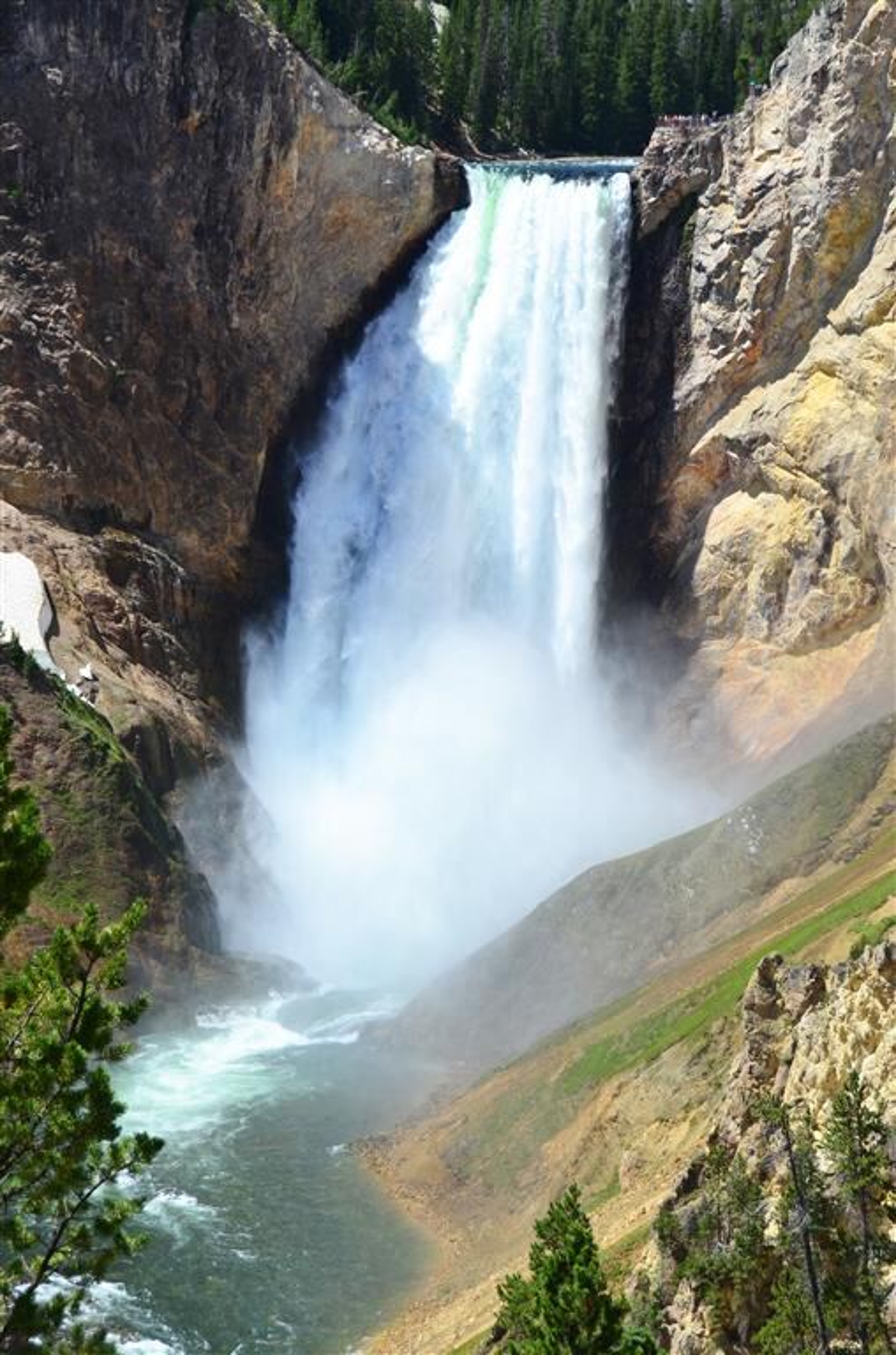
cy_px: 678
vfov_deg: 22.0
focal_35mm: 93
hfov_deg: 14.6
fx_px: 3491
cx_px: 448
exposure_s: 1/800
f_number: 7.1
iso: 200
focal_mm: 62
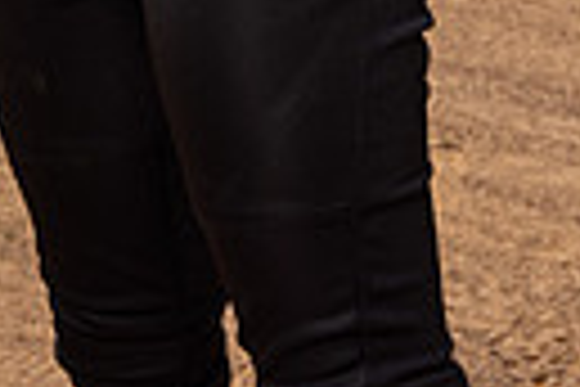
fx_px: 2916
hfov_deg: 11.4
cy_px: -621
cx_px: 234
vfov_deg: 7.0
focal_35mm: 181
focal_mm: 52
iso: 64
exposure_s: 1/250
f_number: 8
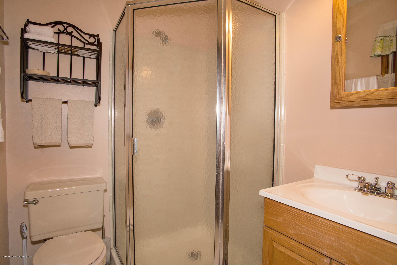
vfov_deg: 62.0
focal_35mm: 20
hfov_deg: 84.0
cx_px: 198
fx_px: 221
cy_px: 132
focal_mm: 20
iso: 500
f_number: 11
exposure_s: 1/60
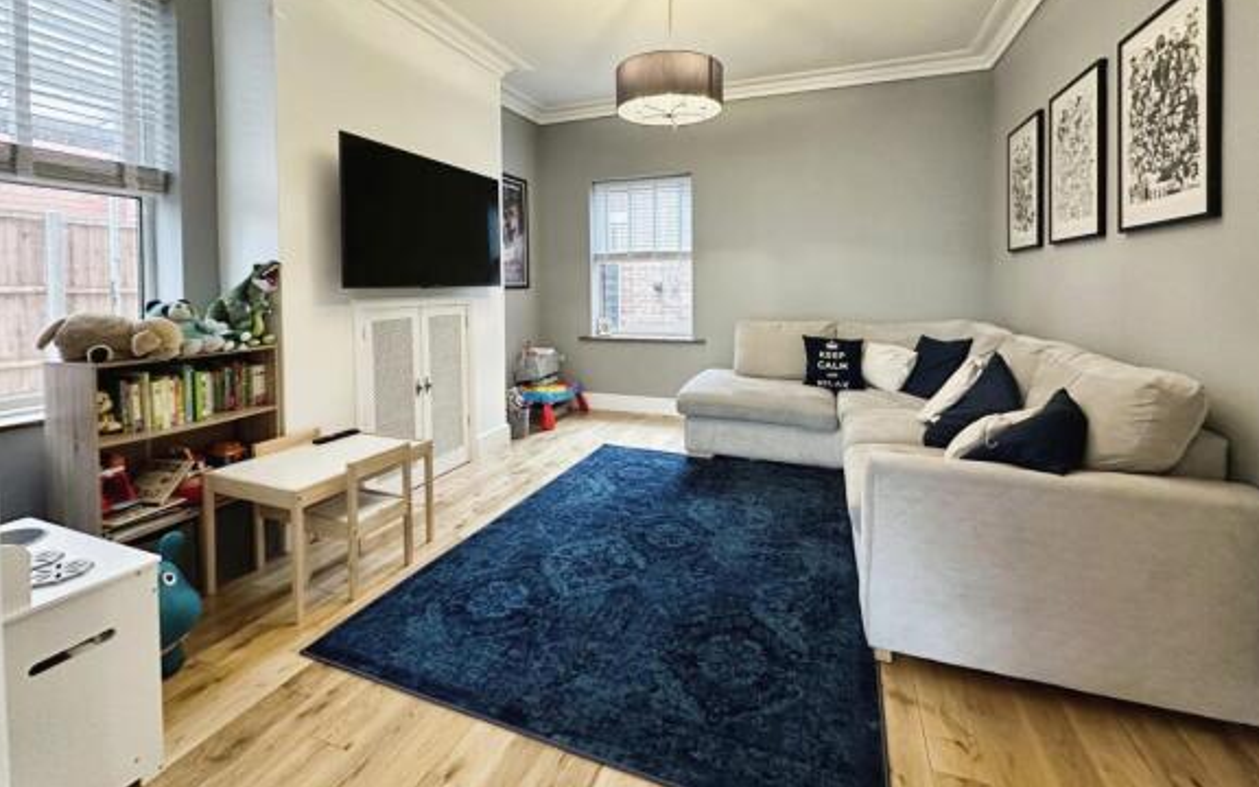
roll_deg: +0.3
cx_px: 634
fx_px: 515
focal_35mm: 15
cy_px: 357
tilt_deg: -4.5
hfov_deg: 101.5
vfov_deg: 74.6
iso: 500
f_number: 2.2
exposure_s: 1/50
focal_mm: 2.22
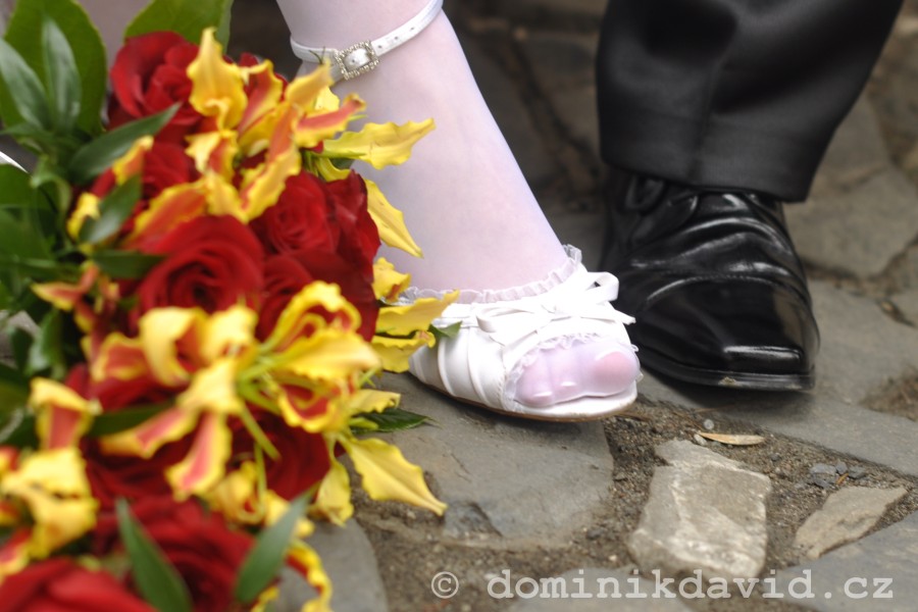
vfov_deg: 18.2
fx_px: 1912
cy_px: 306
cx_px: 459
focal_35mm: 75
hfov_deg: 27.0
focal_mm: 50
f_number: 2.8
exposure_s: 1/50
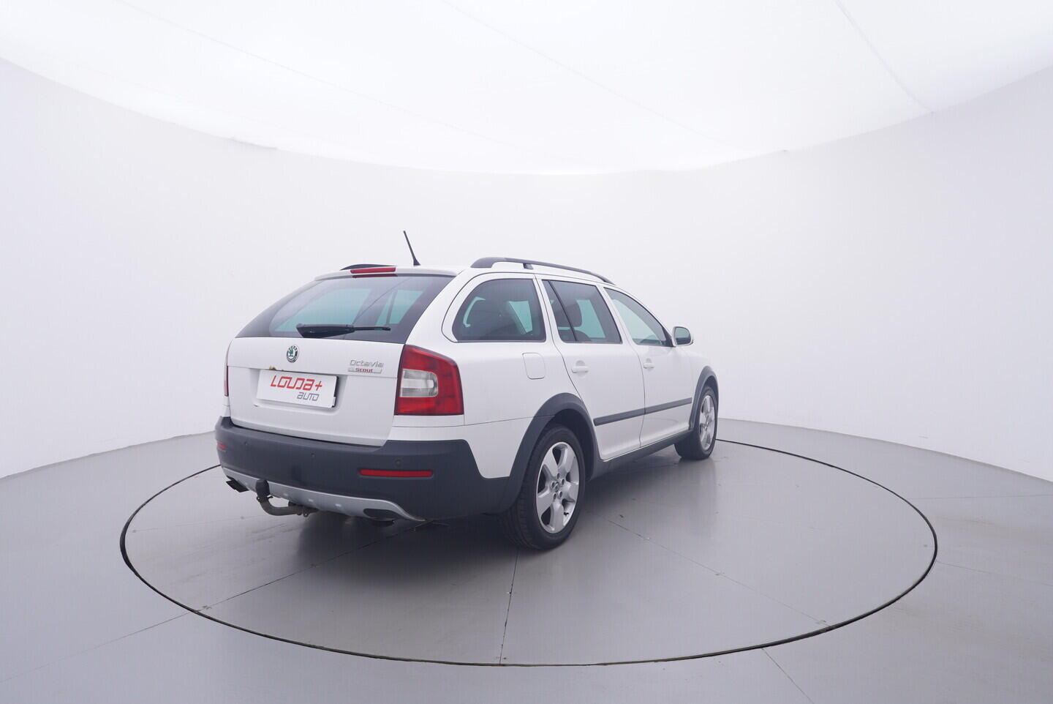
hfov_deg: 77.3
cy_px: 352
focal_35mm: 22
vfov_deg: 56.2
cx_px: 526
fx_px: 658
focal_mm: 15
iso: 200
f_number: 5
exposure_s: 1/80
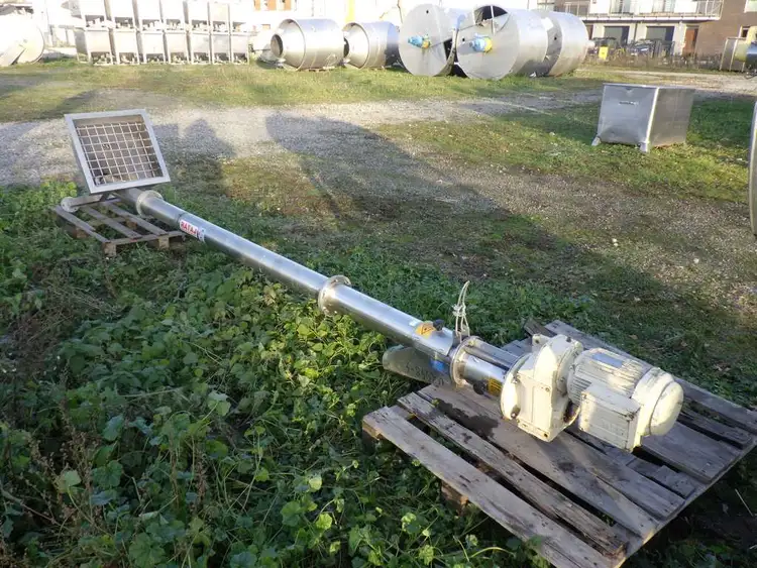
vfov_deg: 49.8
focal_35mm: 28
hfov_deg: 63.4
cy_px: 284
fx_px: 613
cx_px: 378
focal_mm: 5
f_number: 4.2
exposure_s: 1/125
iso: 125
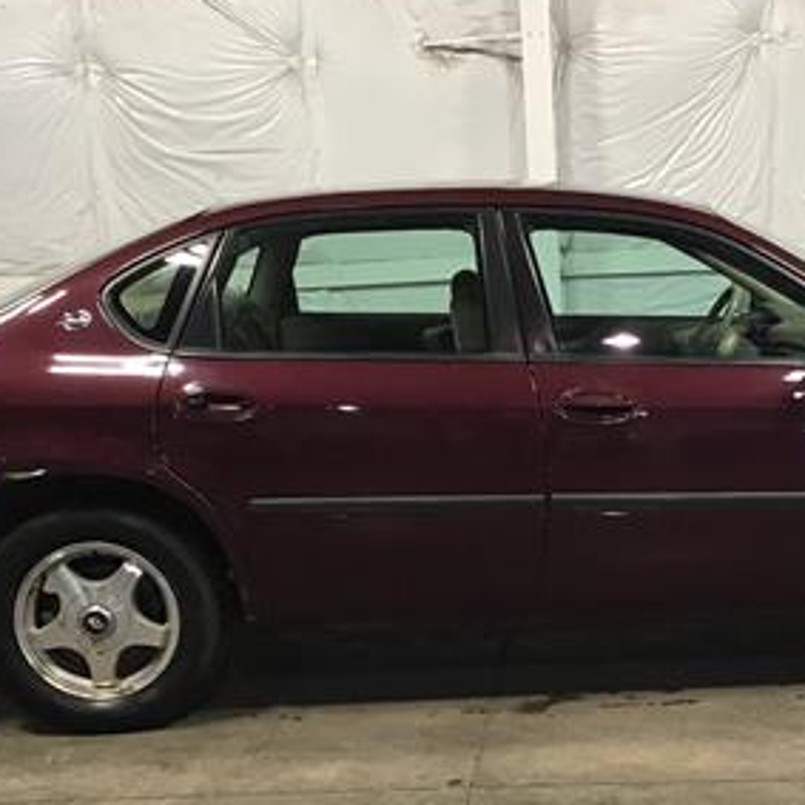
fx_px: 1631
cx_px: 552
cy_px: 555
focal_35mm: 62
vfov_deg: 27.5
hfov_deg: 27.5
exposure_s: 1/30
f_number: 2.4
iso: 80
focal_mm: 3.3
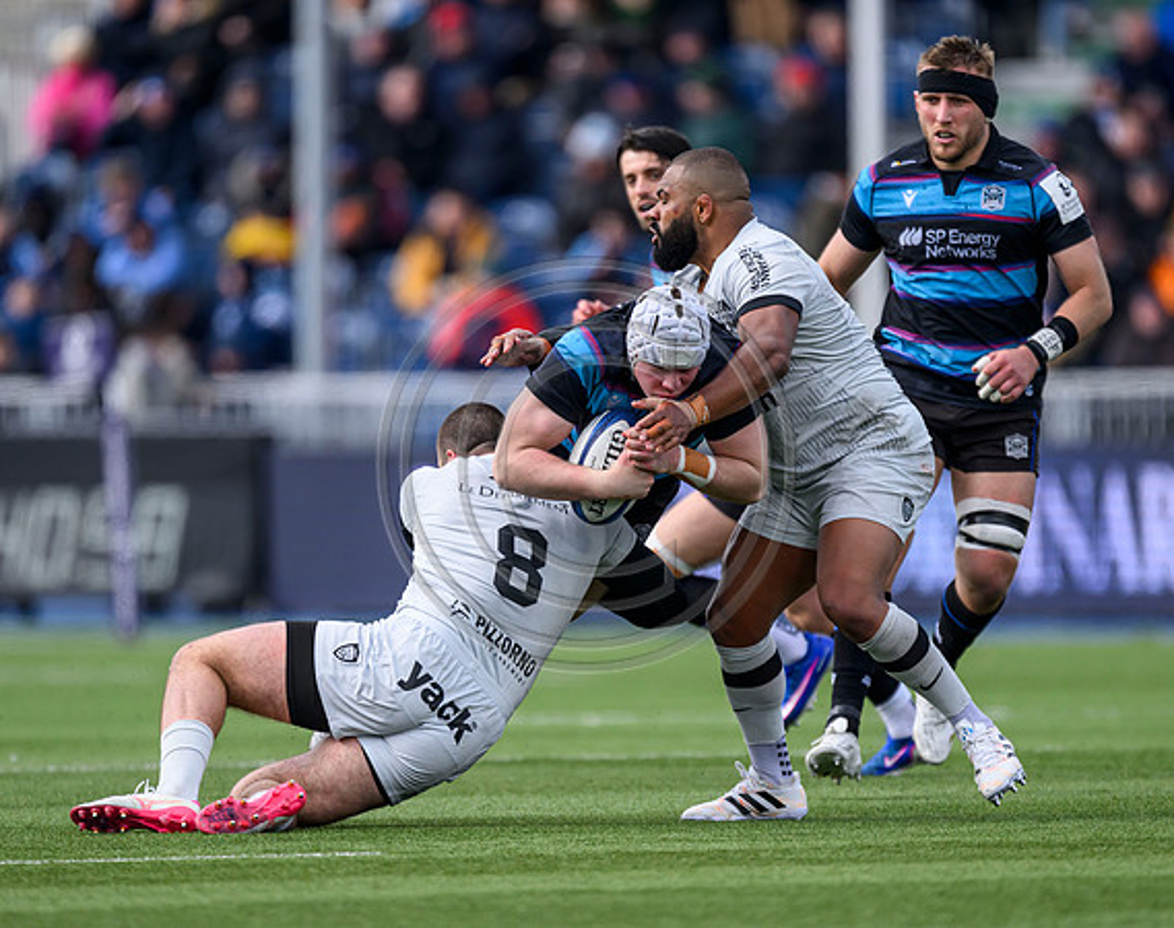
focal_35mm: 687
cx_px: 545
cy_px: 475
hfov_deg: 2.8
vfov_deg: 2.2
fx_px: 23772
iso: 500
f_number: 4
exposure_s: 1/2000
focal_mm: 560
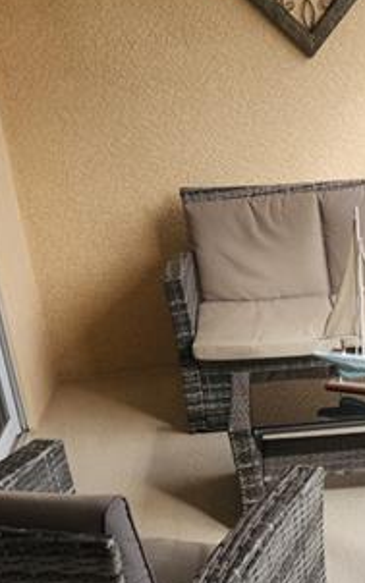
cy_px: 469
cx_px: 357
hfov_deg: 20.4
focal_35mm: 62
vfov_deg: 32.0
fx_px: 986
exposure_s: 1/180
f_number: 1.8
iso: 20
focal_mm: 5.4
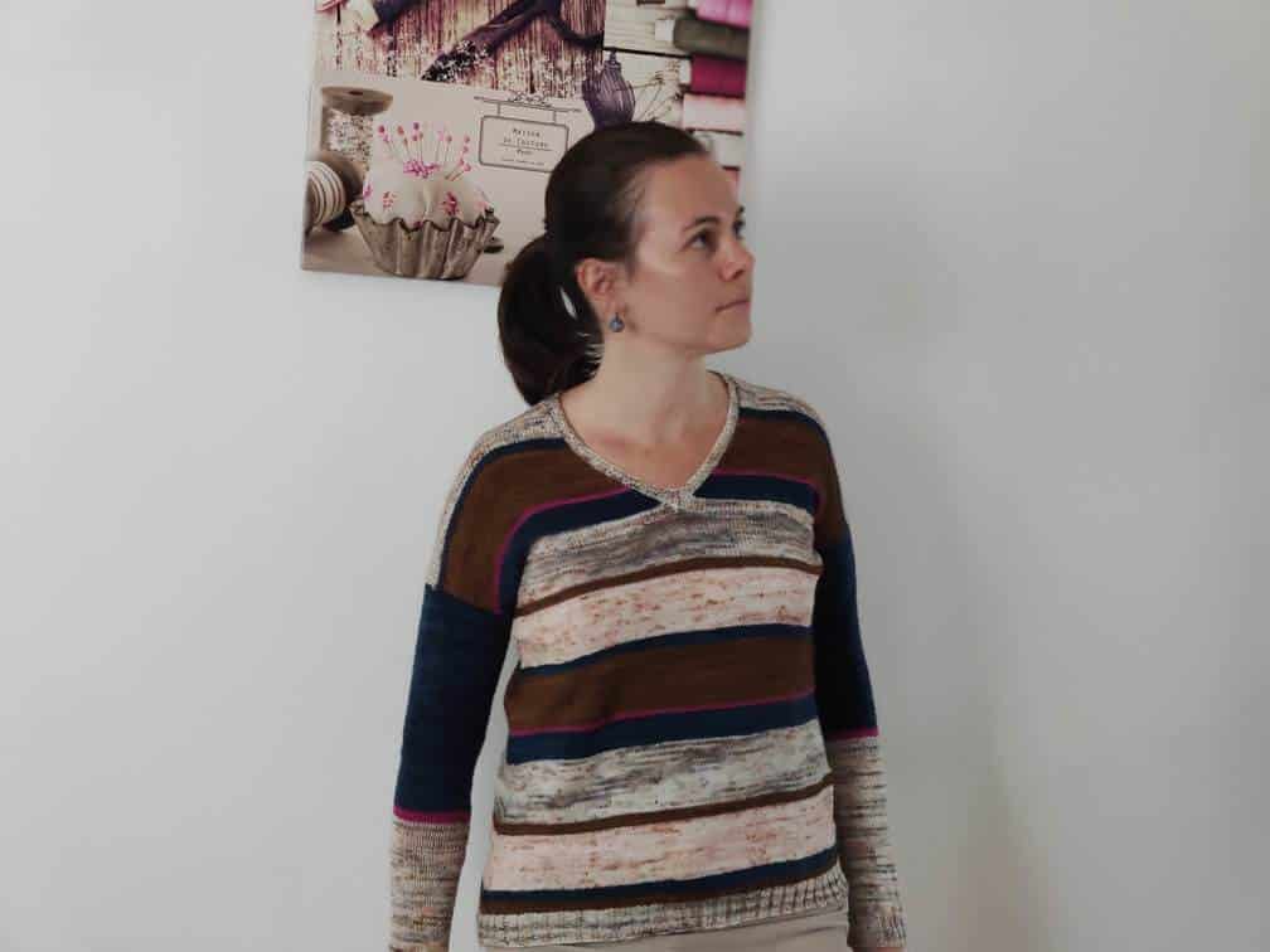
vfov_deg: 35.1
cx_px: 635
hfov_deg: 45.8
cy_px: 476
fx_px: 1504
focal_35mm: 41
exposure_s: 1/50
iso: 846
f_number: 2
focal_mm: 8.16
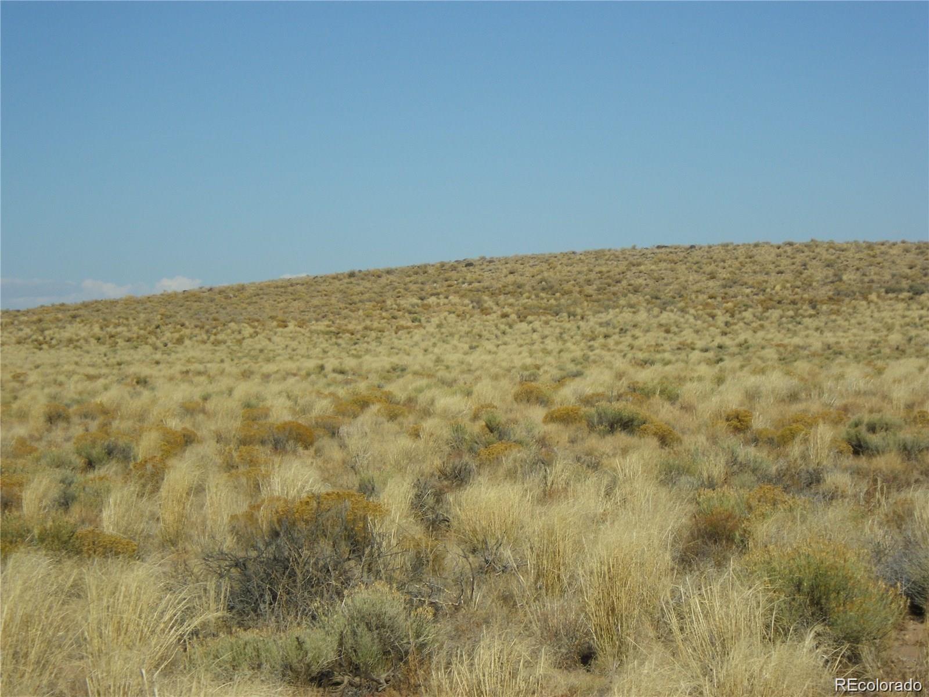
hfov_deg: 14.1
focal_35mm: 140
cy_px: 348
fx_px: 3757
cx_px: 464
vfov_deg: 10.6
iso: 80
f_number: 6.6
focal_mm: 25
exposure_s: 1/500
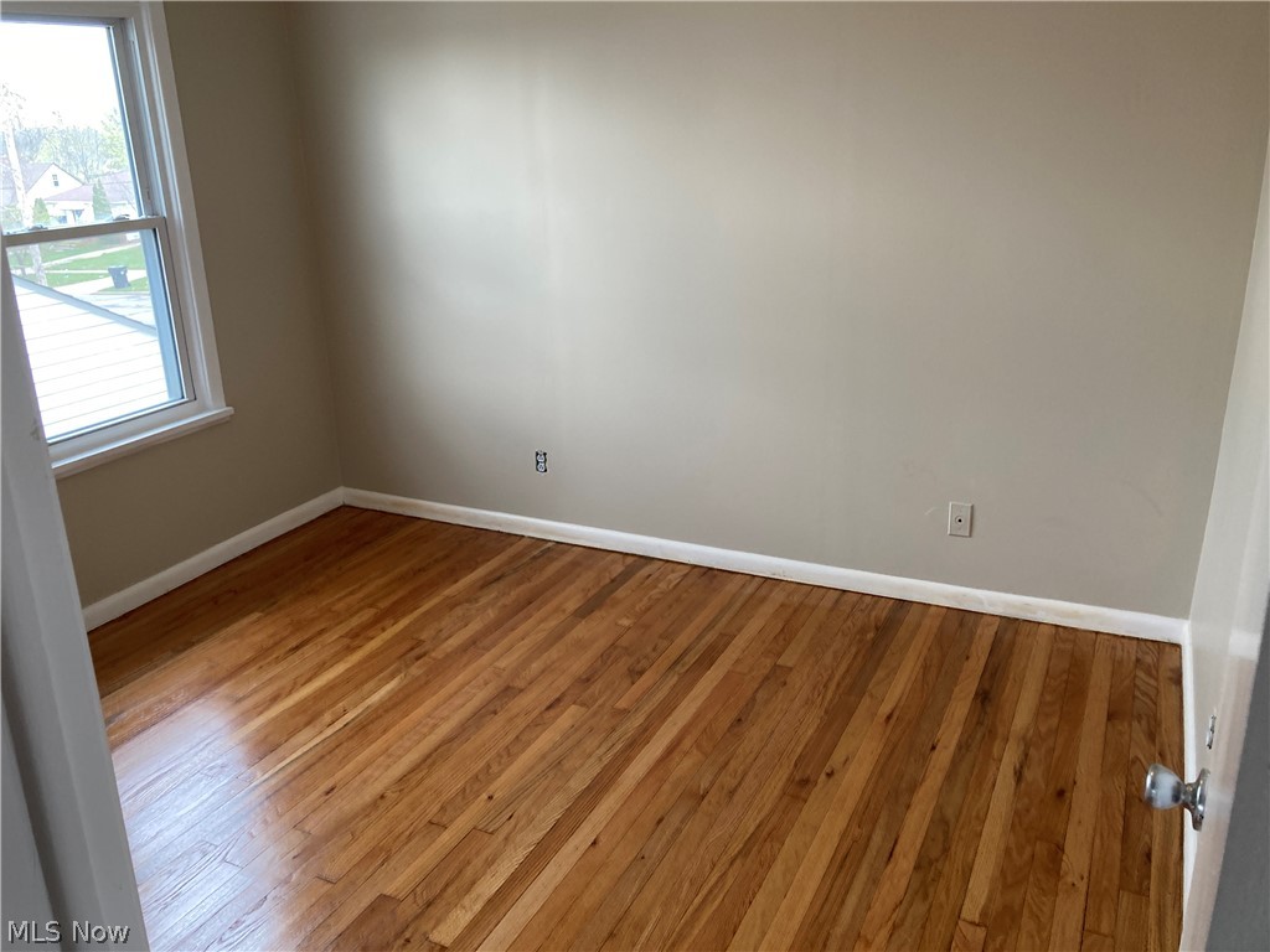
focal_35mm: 28
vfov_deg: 49.7
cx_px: 635
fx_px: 1027
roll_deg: +3.6
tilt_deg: -17.1
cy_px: 476
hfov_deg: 63.4
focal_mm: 3.99
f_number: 1.8
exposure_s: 1/60
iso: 80
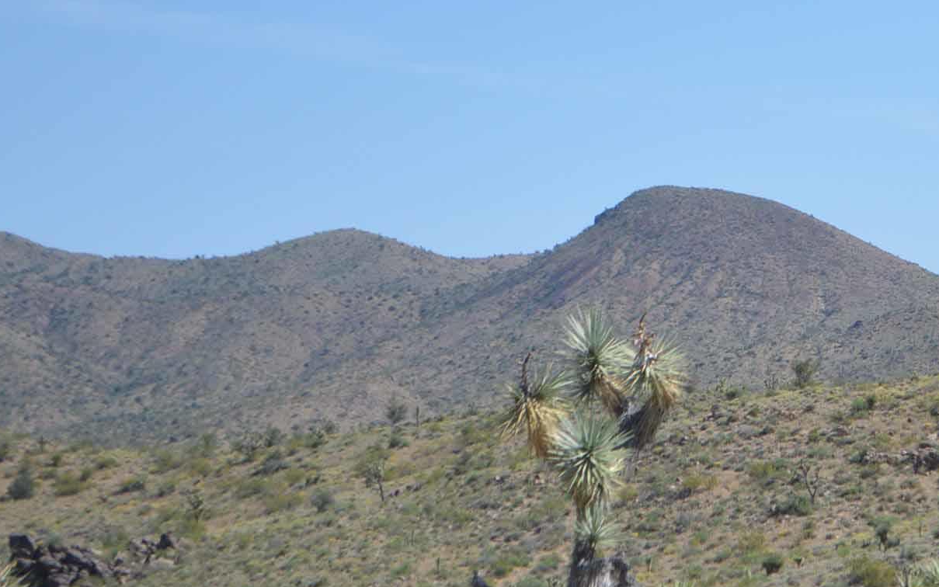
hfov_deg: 10.0
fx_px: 5330
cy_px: 365
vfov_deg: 6.3
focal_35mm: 208
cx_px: 956
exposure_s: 1/1600
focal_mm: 55
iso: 400
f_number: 6.3
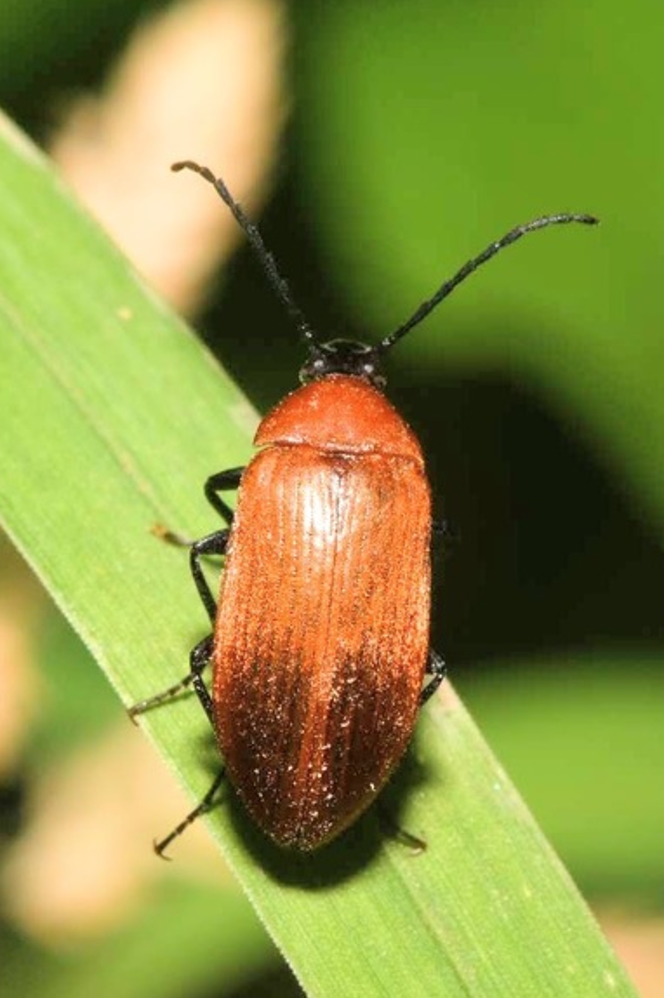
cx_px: 356
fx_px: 4863
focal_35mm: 176
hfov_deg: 7.8
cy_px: 499
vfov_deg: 11.7
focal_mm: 105
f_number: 29
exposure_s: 1/60
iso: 100
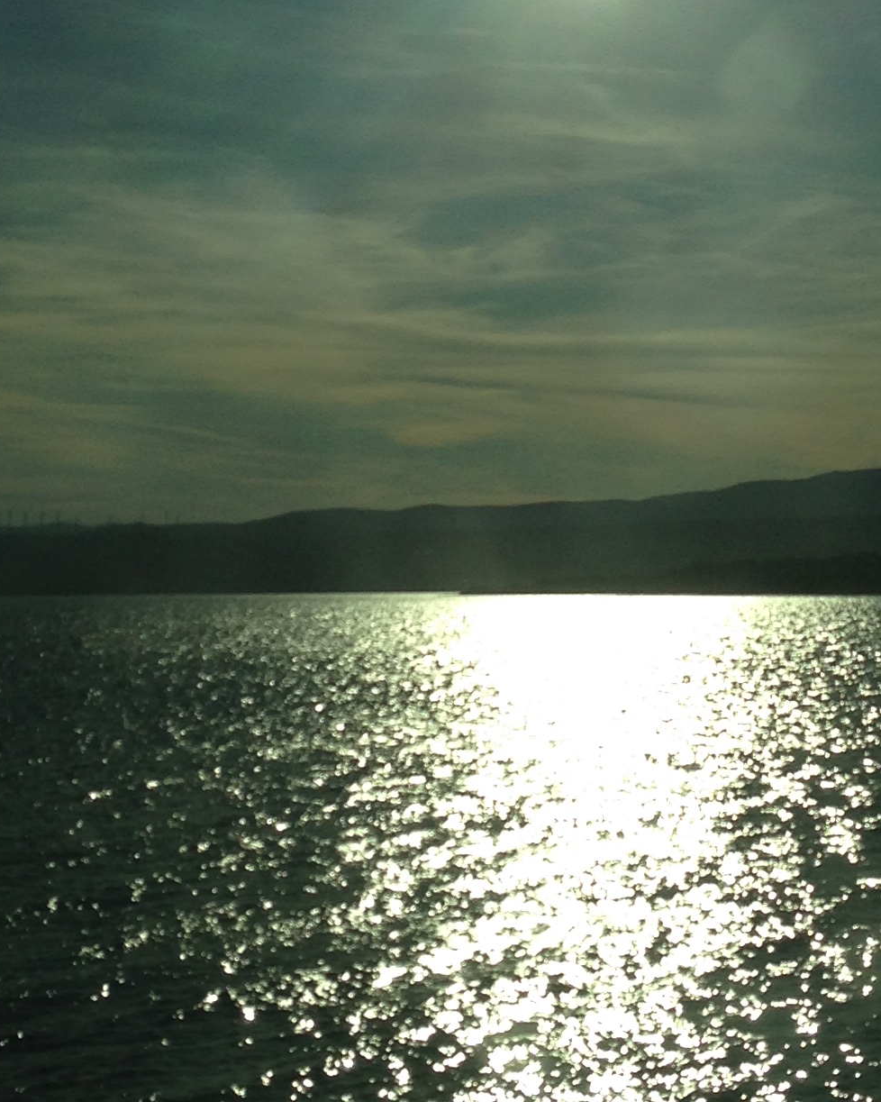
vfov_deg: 22.1
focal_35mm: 86
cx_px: 601
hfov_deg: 17.8
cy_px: 316
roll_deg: -1.0
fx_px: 2804
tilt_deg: +2.4
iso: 50
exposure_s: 1/3012
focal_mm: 4.12
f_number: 2.4
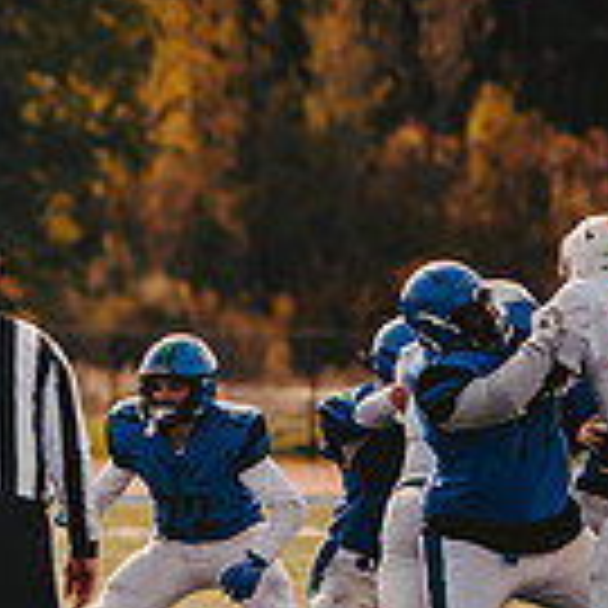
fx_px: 11287
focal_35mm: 568
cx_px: -613
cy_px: 448
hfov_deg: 3.1
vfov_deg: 3.1
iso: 160
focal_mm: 155
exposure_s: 1/2000
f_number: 2.8
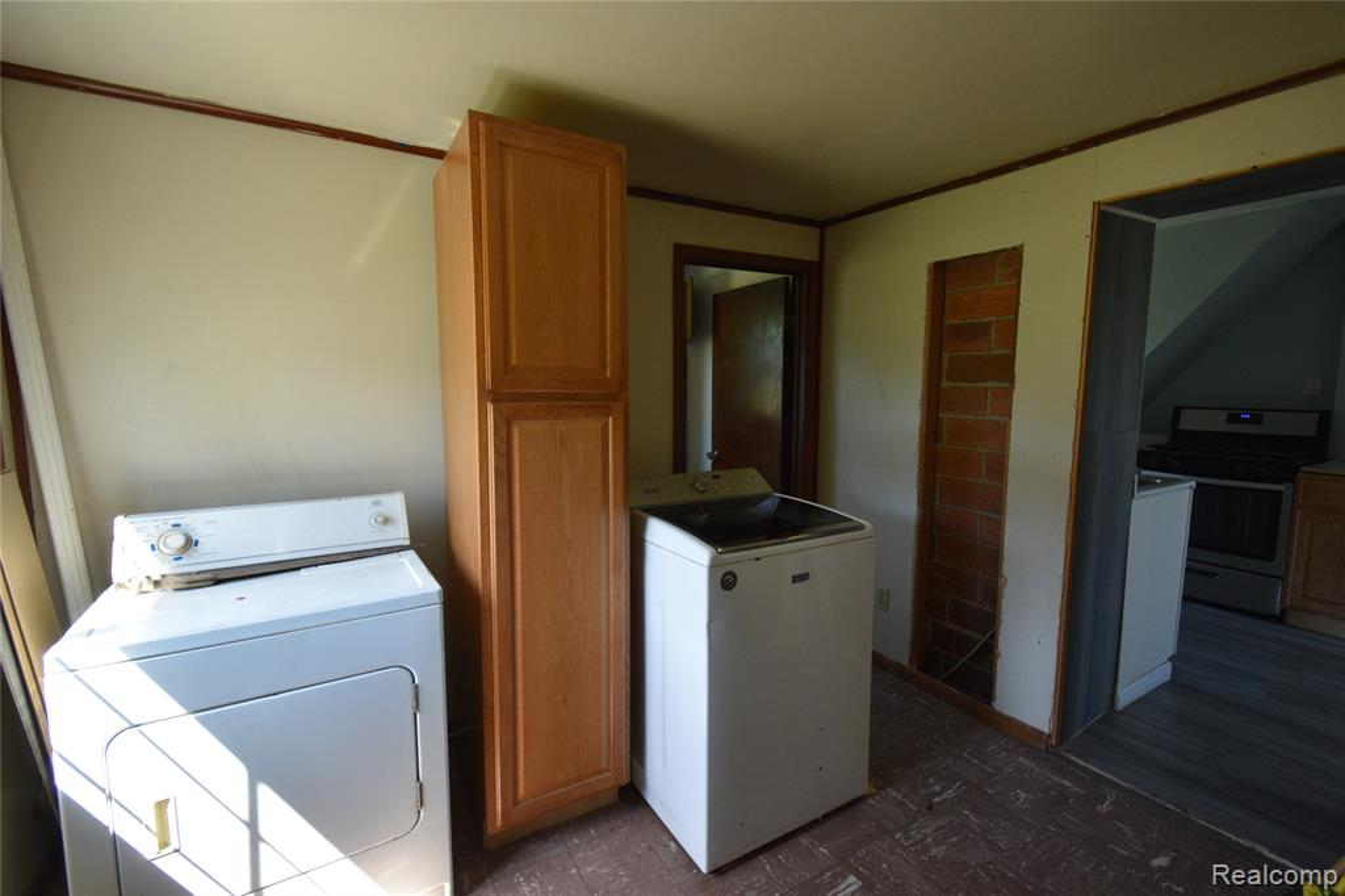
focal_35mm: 15
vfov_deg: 77.3
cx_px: 672
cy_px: 448
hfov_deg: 100.4
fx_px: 560
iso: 1000
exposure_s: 1/125
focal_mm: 10
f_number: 4.5
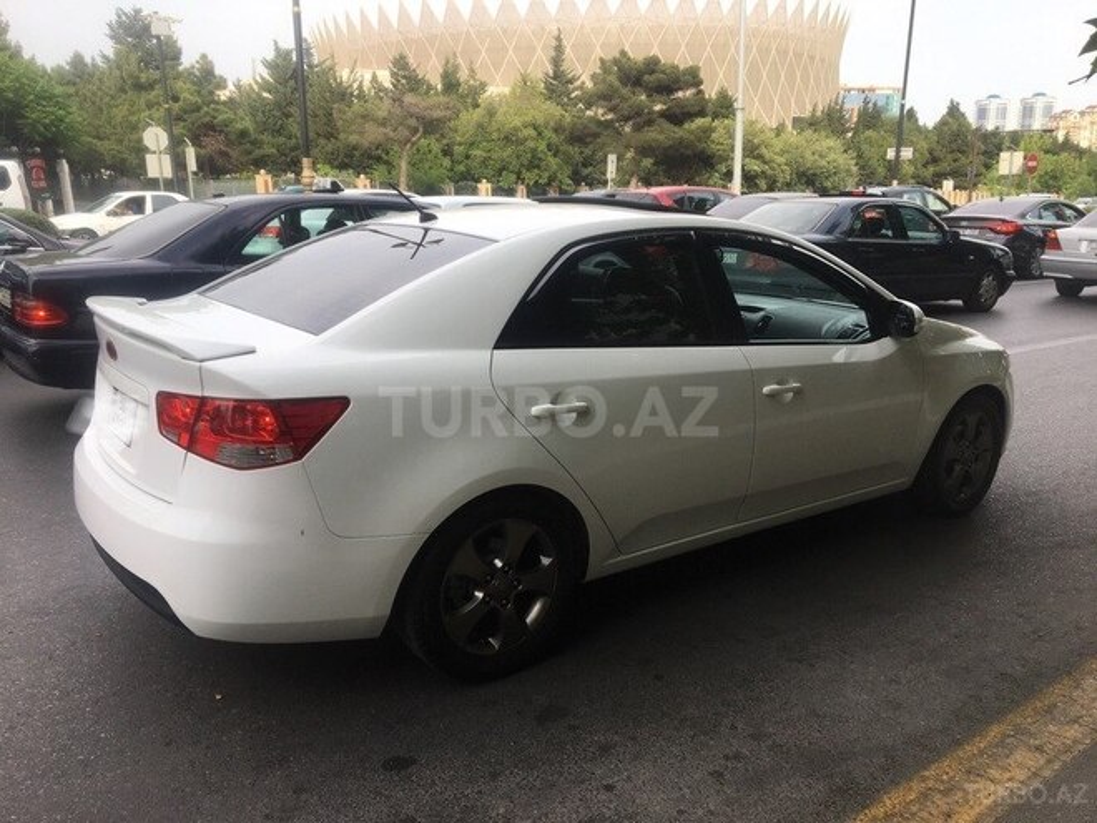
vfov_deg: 48.2
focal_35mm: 29
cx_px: 548
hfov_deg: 61.7
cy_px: 412
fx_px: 919
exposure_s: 1/390
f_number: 2.2
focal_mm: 4.15
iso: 25
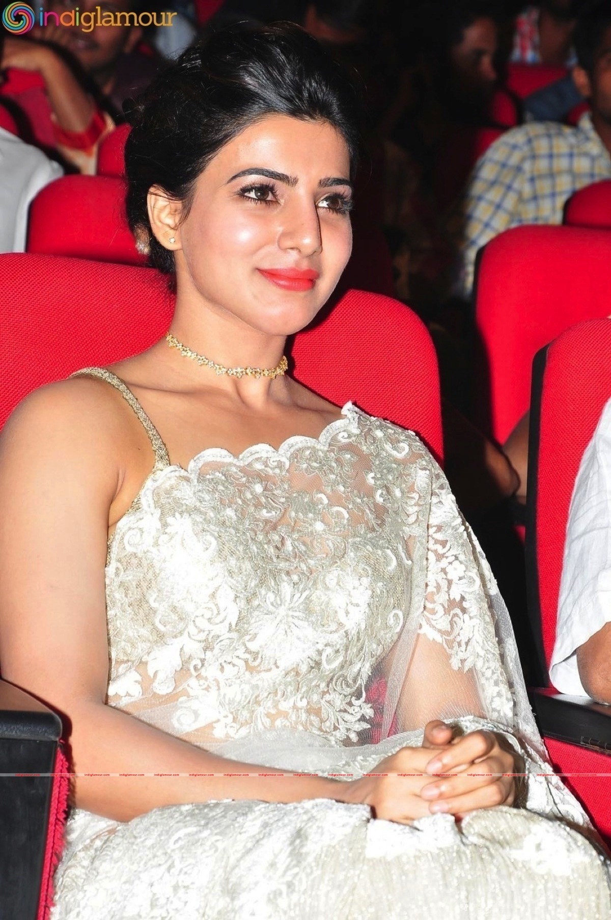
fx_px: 3445
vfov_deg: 15.2
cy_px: 460
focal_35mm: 135
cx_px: 306
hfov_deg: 10.1
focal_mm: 90
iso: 400
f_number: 9
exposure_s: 1/125
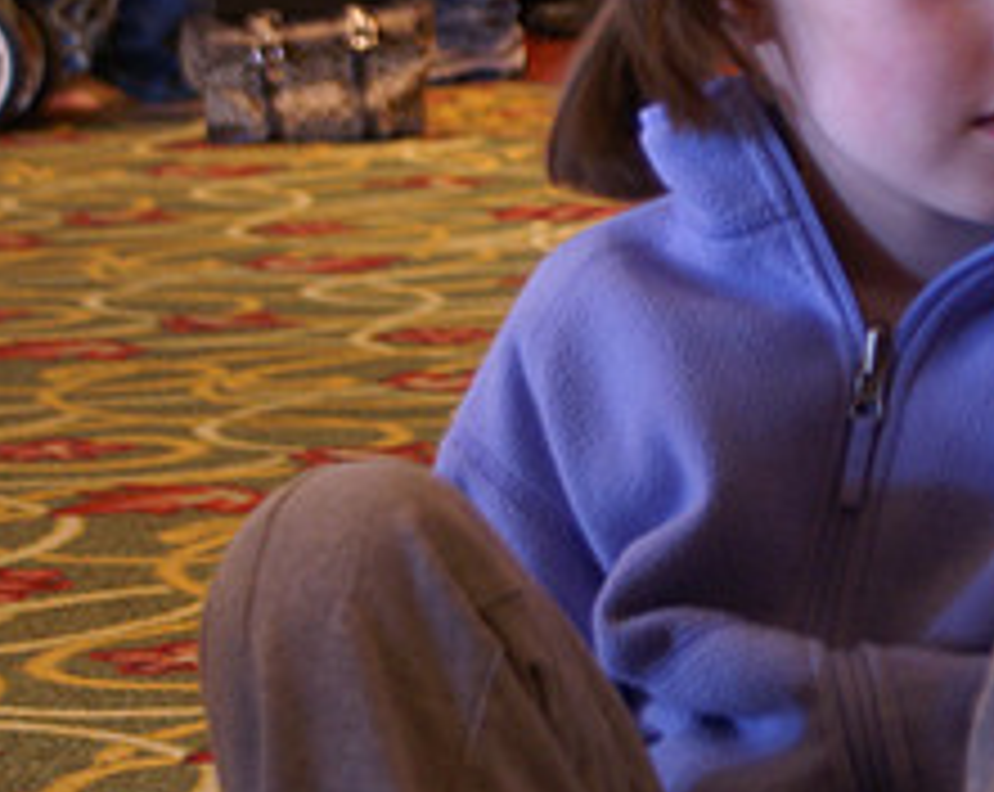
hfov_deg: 10.3
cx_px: 1214
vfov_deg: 8.3
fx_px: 5433
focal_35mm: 185
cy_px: 194
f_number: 5.6
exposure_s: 1/10
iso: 400
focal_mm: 50
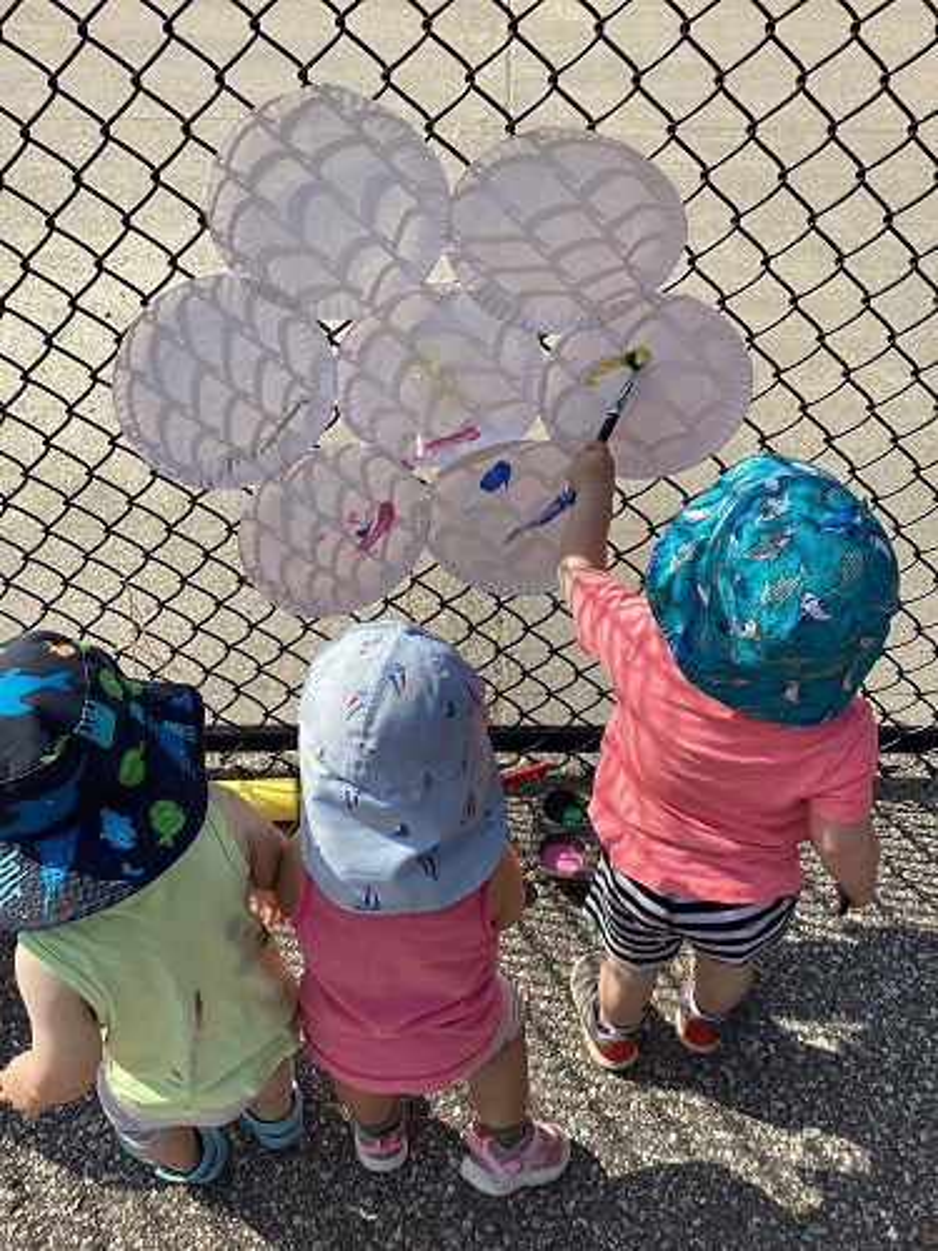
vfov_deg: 58.4
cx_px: 469
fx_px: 1120
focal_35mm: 31
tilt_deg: -45.1
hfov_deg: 45.4
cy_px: 626
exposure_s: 1/1314
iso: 25
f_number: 2.4
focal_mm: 3.3
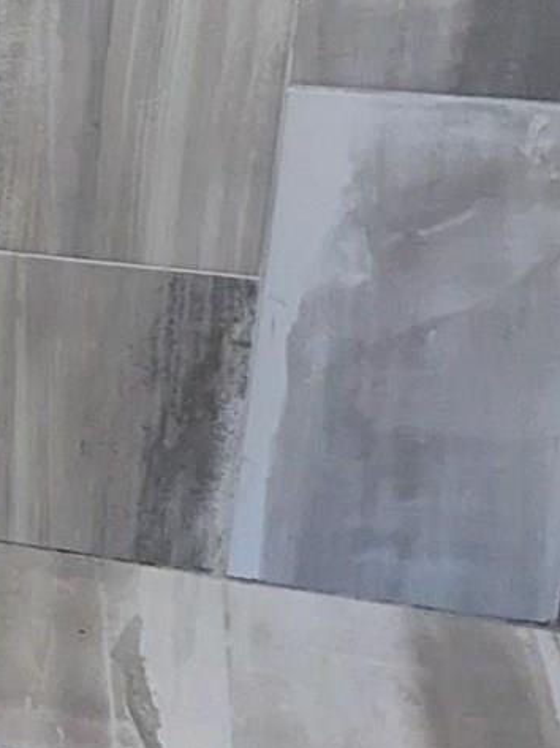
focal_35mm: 78
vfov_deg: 24.8
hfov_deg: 14.8
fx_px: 1685
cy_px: 199
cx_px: -626
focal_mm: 2.35
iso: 520
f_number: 2.2
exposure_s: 1/60
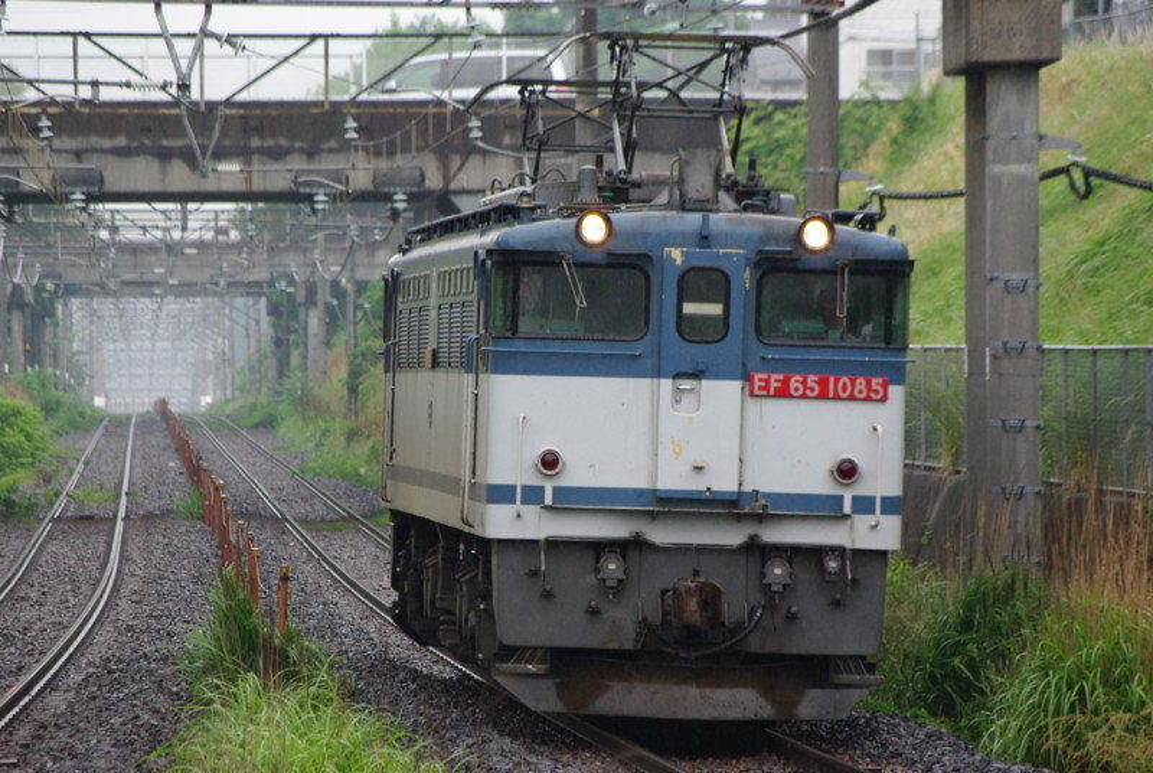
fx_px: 9622
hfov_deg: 6.9
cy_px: 386
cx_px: 576
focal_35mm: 300
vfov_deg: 4.6
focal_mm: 200
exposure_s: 1/350
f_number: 8
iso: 800
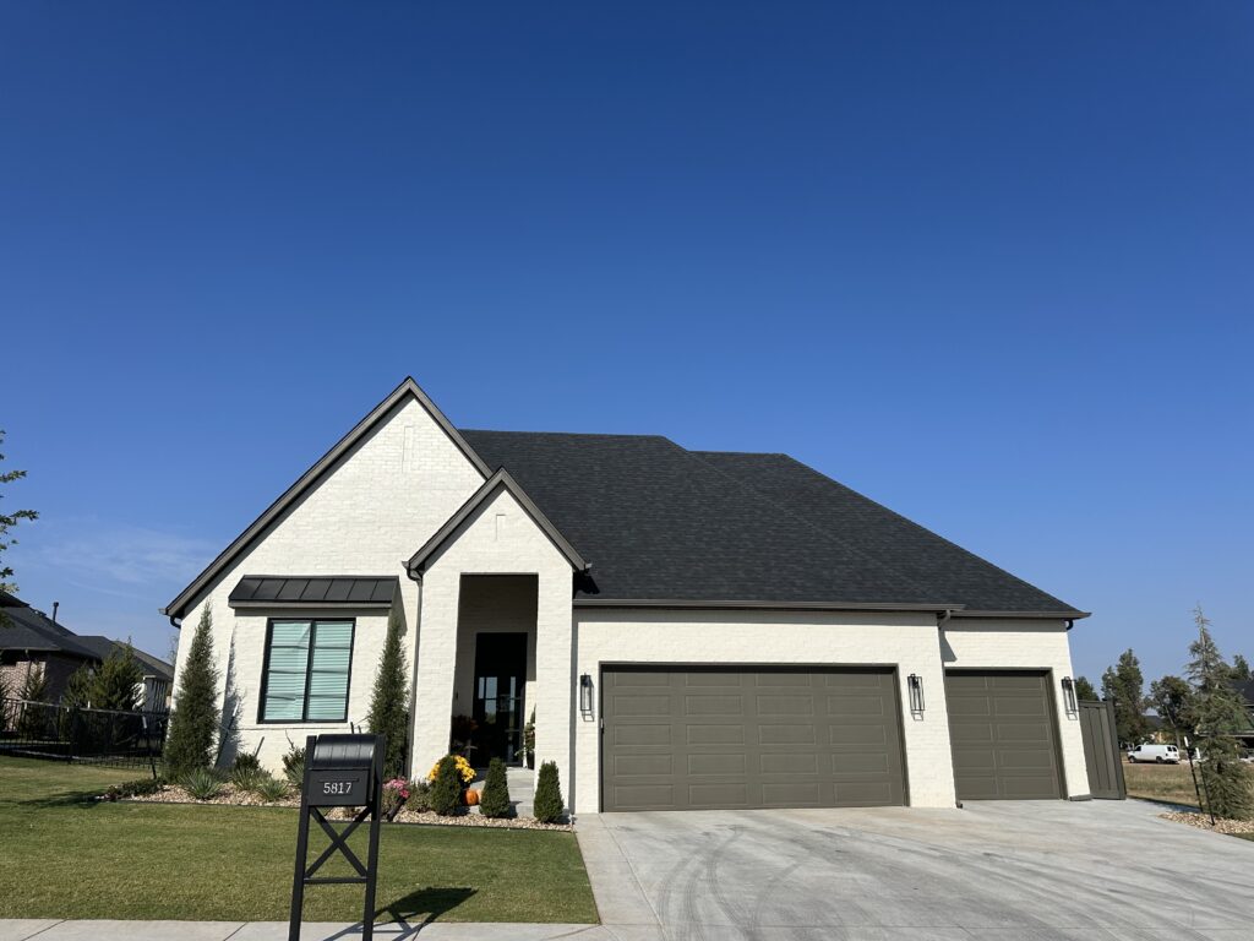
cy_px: 470
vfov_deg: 56.8
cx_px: 627
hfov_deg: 71.6
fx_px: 869
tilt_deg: +15.5
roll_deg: +0.1
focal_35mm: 24
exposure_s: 1/8197
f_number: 1.78
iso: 80
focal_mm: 6.86
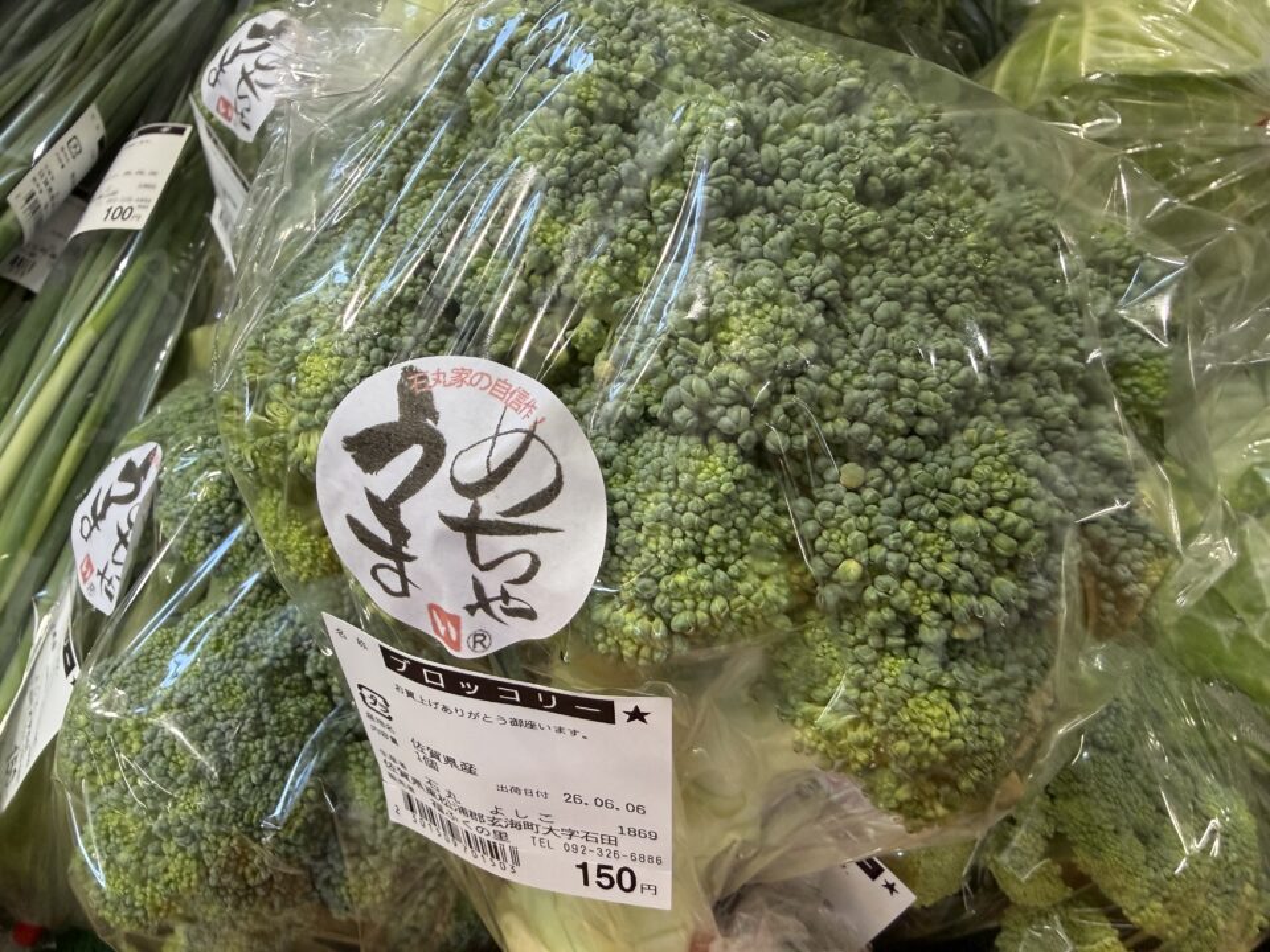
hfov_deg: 71.6
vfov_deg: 56.8
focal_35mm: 24
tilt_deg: -46.4
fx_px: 881
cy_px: 476
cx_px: 635
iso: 320
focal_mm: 2.22
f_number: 2.2
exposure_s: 1/120
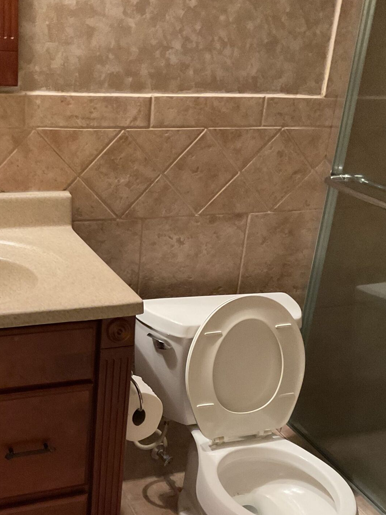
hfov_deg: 30.3
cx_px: 96
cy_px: 350
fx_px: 699
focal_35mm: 47
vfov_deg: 39.9
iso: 400
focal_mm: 3
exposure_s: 1/30
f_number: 1.8
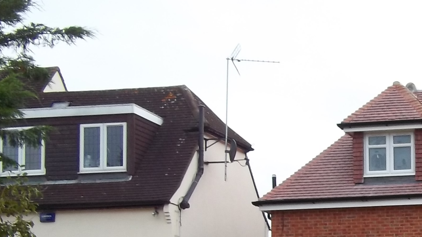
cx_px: 524
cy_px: 291
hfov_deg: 22.3
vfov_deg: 13.5
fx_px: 974
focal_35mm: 87
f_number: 5.5
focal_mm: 5.7
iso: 80
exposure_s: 1/250
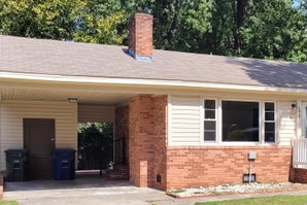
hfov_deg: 32.7
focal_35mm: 58
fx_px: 495
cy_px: 161
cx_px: 279
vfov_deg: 23.1
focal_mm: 5.4
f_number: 1.8
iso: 40
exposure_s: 1/1304
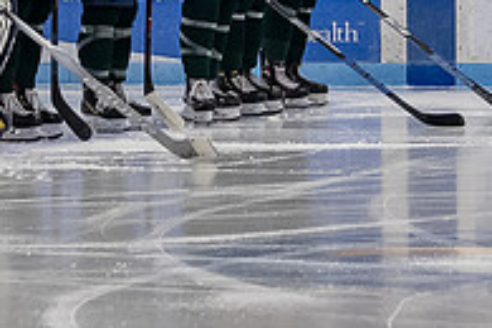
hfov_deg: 6.9
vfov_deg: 4.6
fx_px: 4086
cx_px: 256
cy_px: -137
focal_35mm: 299
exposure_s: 1/250
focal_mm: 46
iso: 1600
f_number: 4
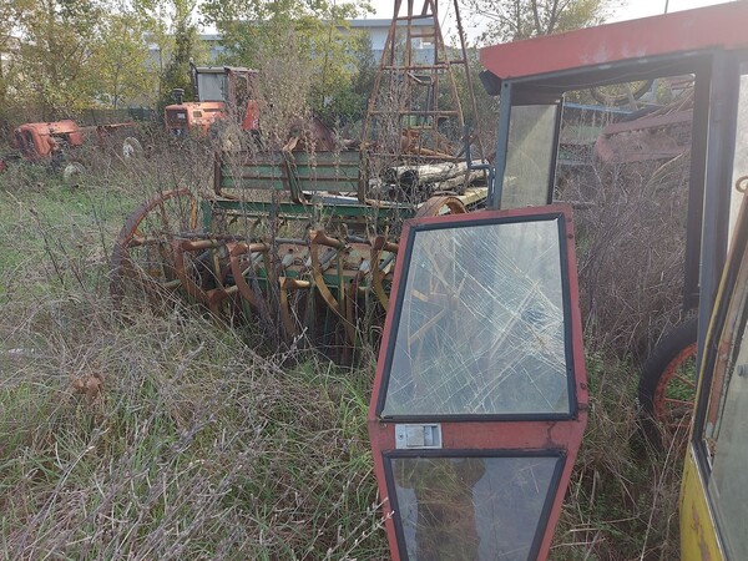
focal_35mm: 24
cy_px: 280
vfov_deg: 56.8
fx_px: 519
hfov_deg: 71.6
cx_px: 374
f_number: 1.8
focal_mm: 5.23
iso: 40
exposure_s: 1/120
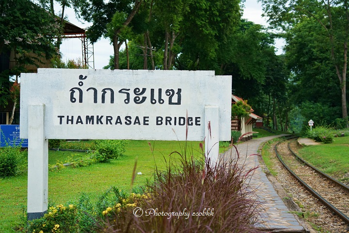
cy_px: 116
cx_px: 174
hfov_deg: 28.8
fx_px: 679
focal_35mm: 70
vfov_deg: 19.5
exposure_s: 1/800
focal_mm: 70
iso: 640
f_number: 5
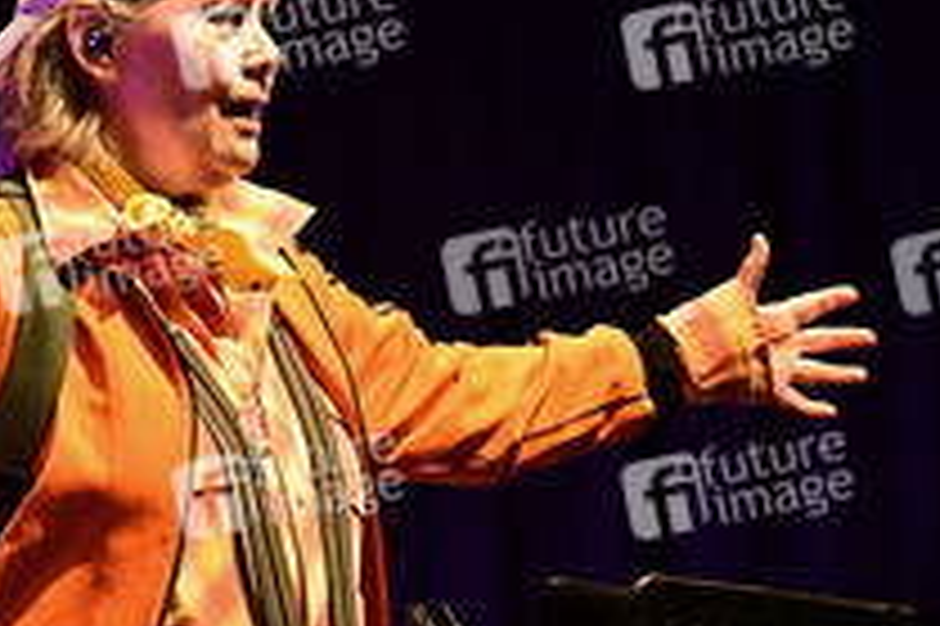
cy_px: 374
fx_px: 11271
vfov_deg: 3.2
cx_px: 169
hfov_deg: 4.8
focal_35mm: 432
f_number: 2.8
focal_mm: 200
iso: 6400
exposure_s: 1/250
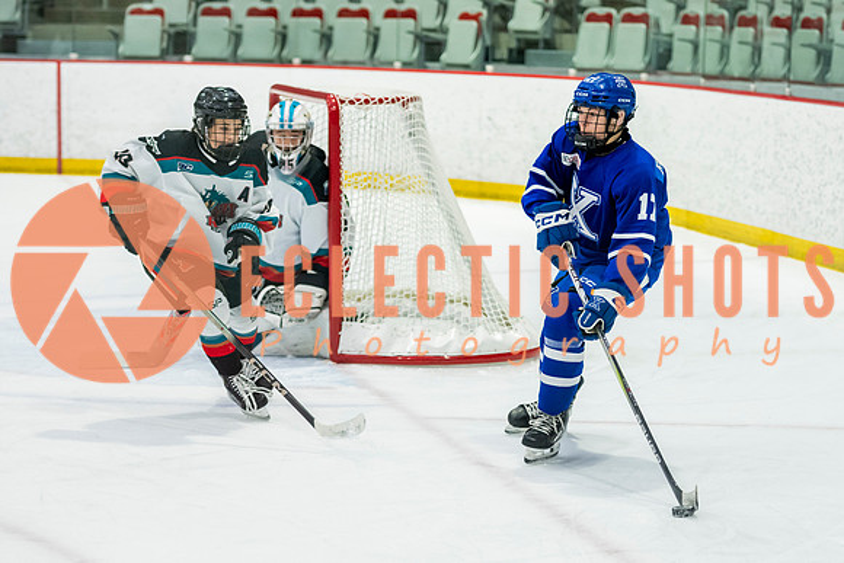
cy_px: 265
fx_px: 3113
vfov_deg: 10.3
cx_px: 514
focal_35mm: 133
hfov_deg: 15.4
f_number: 3.2
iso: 1600
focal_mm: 86
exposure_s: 1/1000
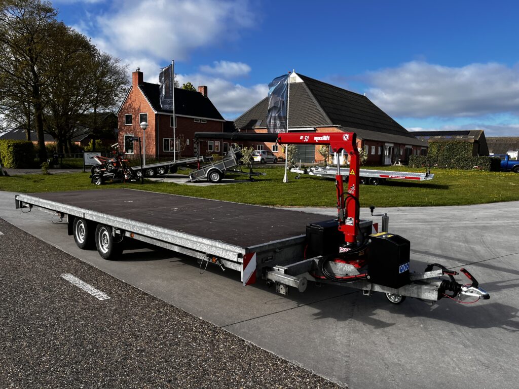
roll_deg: -1.7
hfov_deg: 67.3
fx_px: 390
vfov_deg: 53.1
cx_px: 260
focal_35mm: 26
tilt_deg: -6.4
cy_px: 194
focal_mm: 5.1
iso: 50
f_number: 1.6
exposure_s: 1/2463
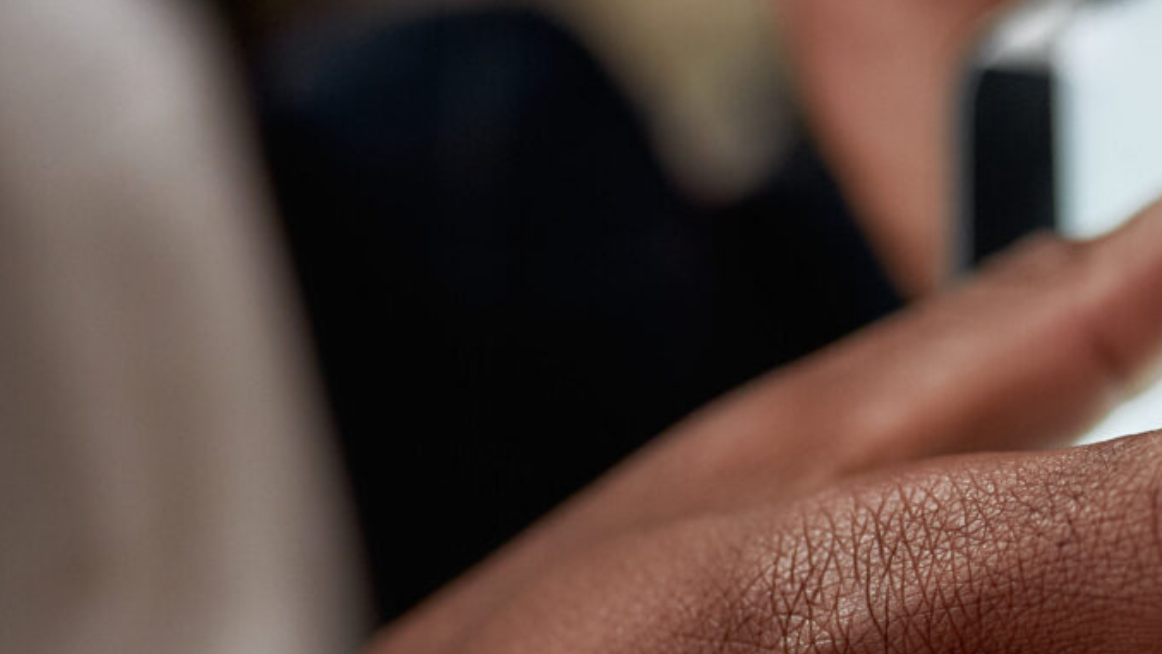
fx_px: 3420
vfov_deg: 10.9
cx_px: 1207
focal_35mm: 111
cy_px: 366
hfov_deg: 18.7
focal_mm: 35
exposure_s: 1/250
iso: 400
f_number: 2.5
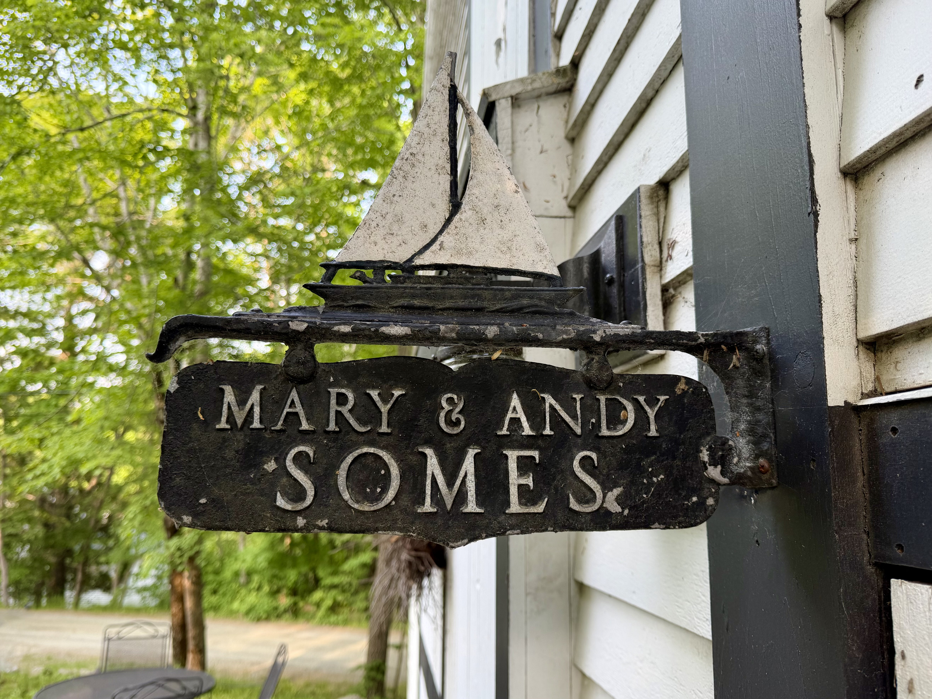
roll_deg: -1.0
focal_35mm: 24
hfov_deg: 71.6
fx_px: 646
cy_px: 350
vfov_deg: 56.8
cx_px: 466
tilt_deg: +8.7
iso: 80
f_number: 1.78
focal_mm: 6.76
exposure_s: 1/121
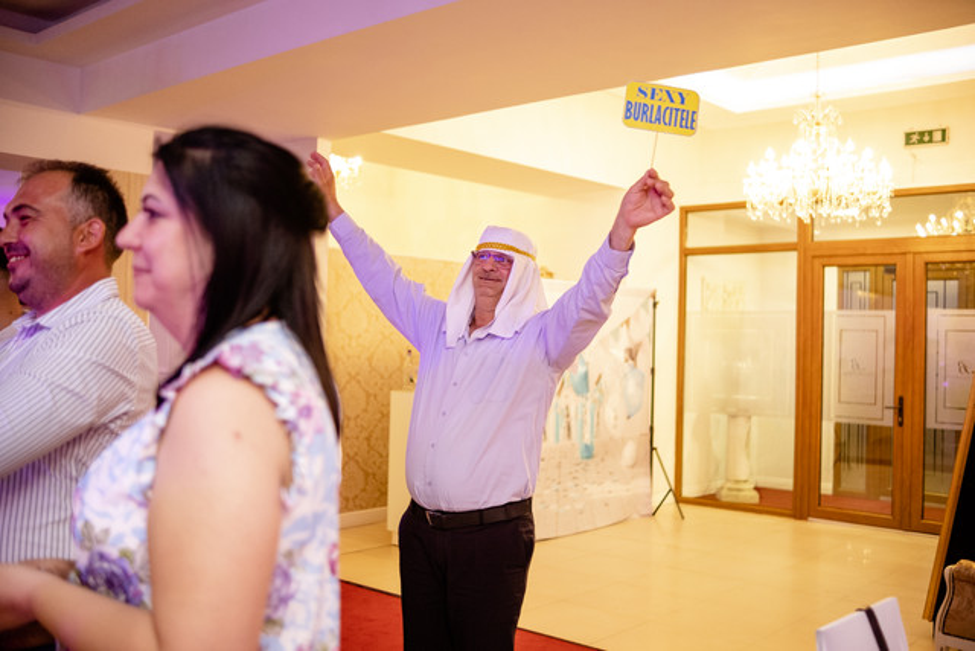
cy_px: 326
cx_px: 488
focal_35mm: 35
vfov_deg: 37.9
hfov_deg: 54.4
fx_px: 948
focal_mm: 23
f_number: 1.4
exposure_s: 1/200
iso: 1000
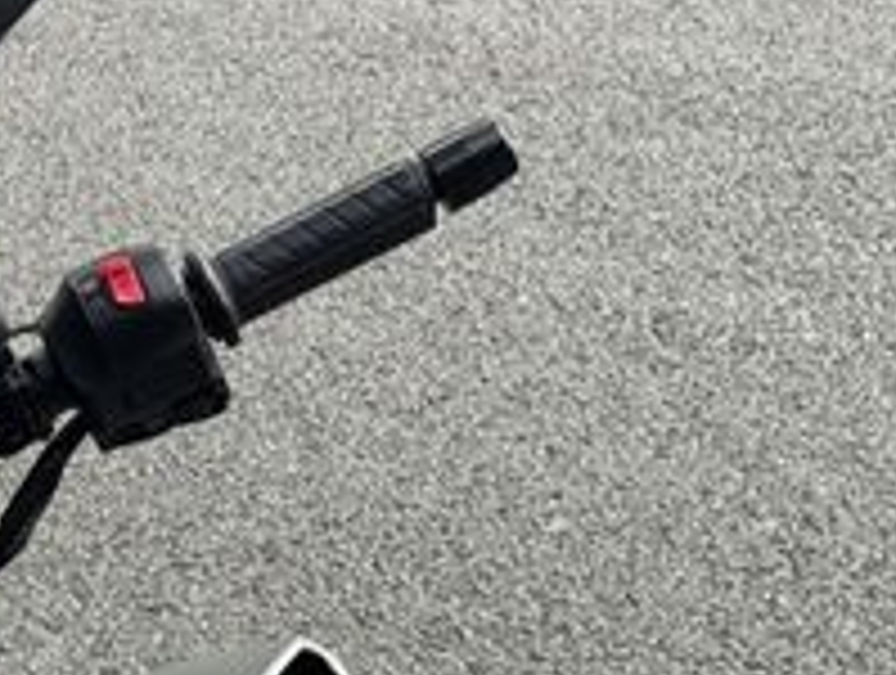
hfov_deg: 12.7
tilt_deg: -21.9
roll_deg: +9.0
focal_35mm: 154
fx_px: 3993
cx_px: 81
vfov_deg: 9.6
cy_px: 626
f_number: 1.78
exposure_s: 1/340
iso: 64
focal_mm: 6.76
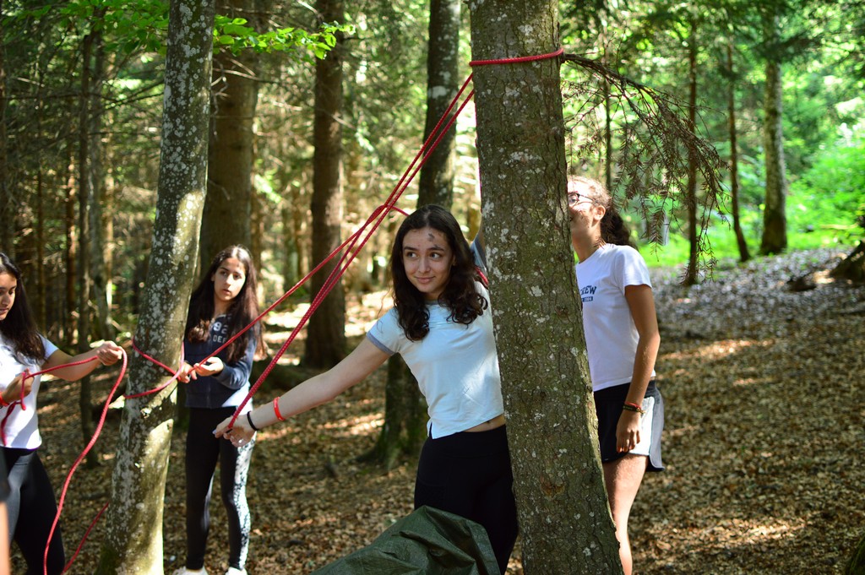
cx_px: 432
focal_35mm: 52
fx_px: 1260
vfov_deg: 25.7
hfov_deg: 37.9
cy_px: 288
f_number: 1.8
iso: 400
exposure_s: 1/160
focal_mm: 35
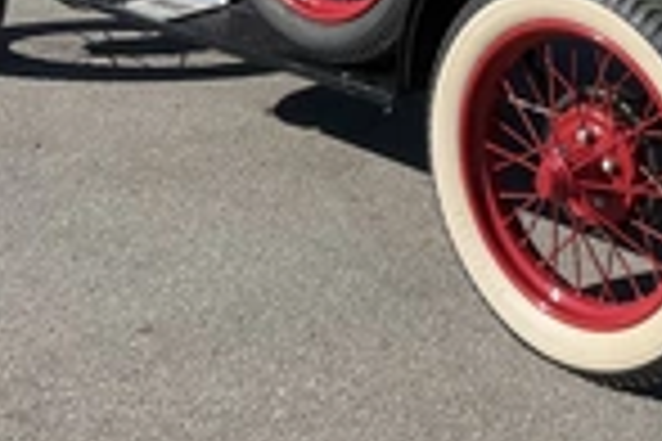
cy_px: -117
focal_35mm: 82
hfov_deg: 24.4
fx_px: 1508
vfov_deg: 15.9
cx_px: 531
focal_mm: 3
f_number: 1.8
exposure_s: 1/1626
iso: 25
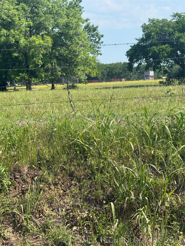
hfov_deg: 12.3
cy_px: 123
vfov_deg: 16.4
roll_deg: -0.1
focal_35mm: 120
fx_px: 855
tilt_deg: -1.4
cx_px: 92
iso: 50
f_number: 2.8
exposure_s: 1/784
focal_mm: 15.66
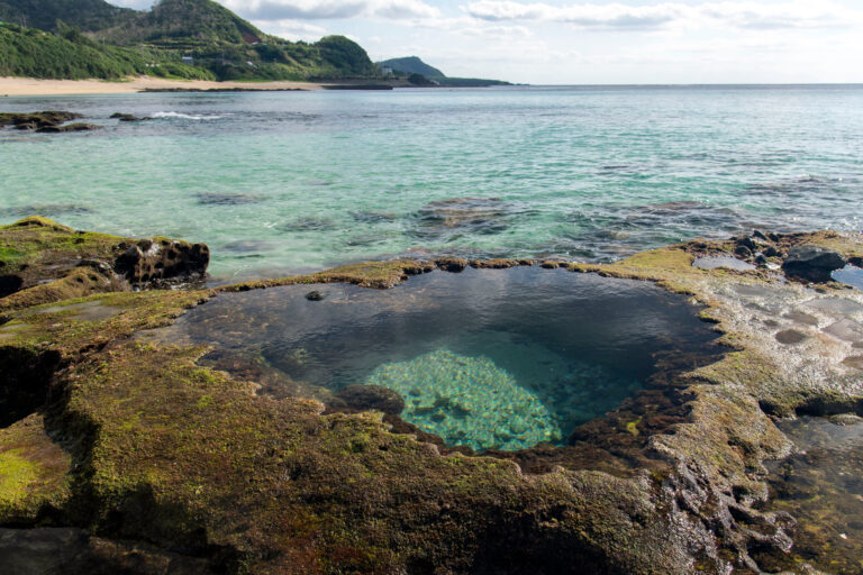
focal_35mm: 30
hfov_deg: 61.9
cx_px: 432
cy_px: 288
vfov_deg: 43.6
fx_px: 719
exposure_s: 1/320
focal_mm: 30
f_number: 8
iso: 400
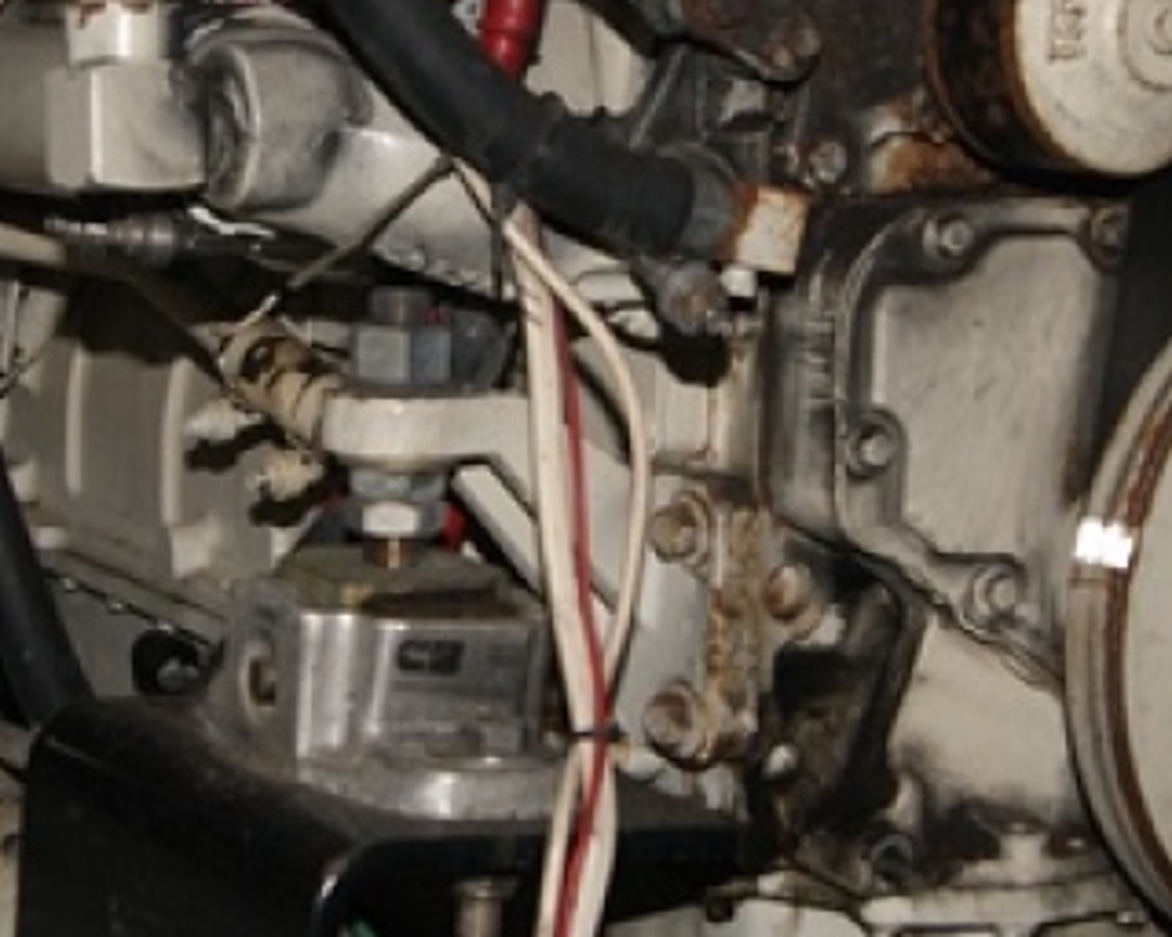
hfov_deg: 24.0
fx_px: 2740
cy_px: 81
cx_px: 394
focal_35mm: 79
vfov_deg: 19.1
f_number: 5.6
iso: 400
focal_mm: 20
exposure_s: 1/60
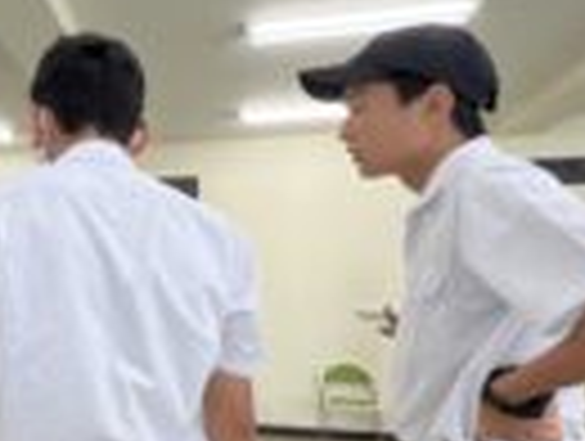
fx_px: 610
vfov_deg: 39.6
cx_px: 4
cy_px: 270
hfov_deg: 44.0
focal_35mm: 36
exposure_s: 1/120
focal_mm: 1.57
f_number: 1.8
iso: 50
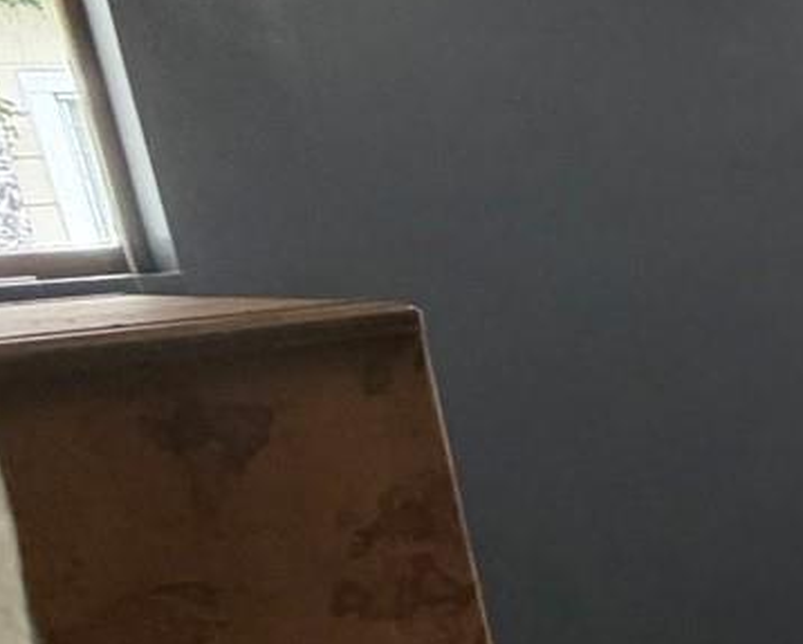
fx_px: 1451
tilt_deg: -14.2
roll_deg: +4.5
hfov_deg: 20.9
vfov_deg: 24.7
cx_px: 1453
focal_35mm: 61
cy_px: 491
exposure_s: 1/60
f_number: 2.2
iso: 250
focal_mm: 2.22
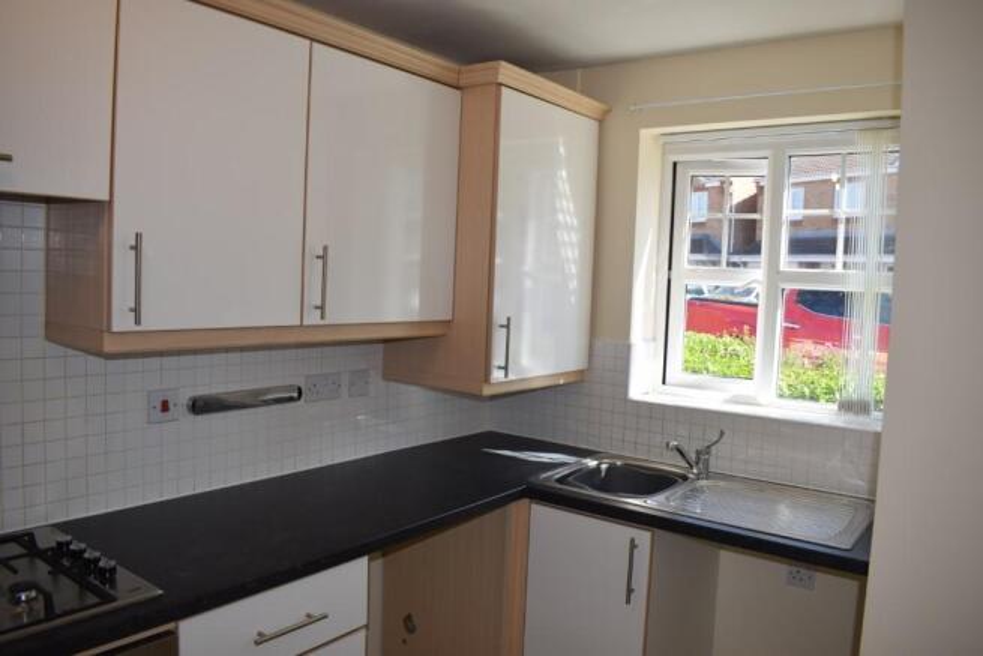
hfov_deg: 67.4
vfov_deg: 48.0
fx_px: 737
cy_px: 328
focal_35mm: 27
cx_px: 492
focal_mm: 18
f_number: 5.6
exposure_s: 1/125
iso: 125
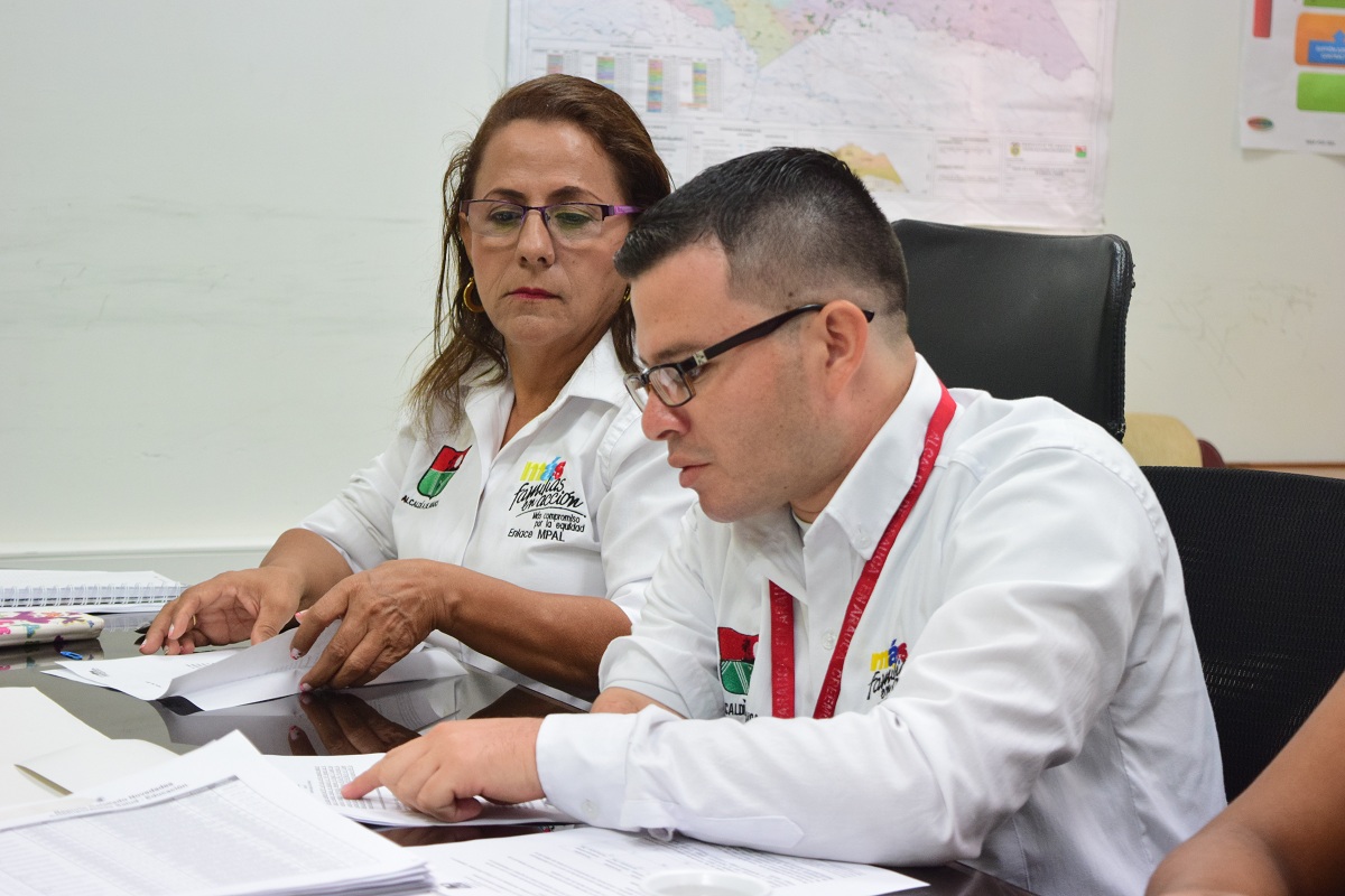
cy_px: 448
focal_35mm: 78
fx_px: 2914
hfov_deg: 26.0
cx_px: 672
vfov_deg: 17.5
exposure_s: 1/80
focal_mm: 52
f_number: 5.6
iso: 1600
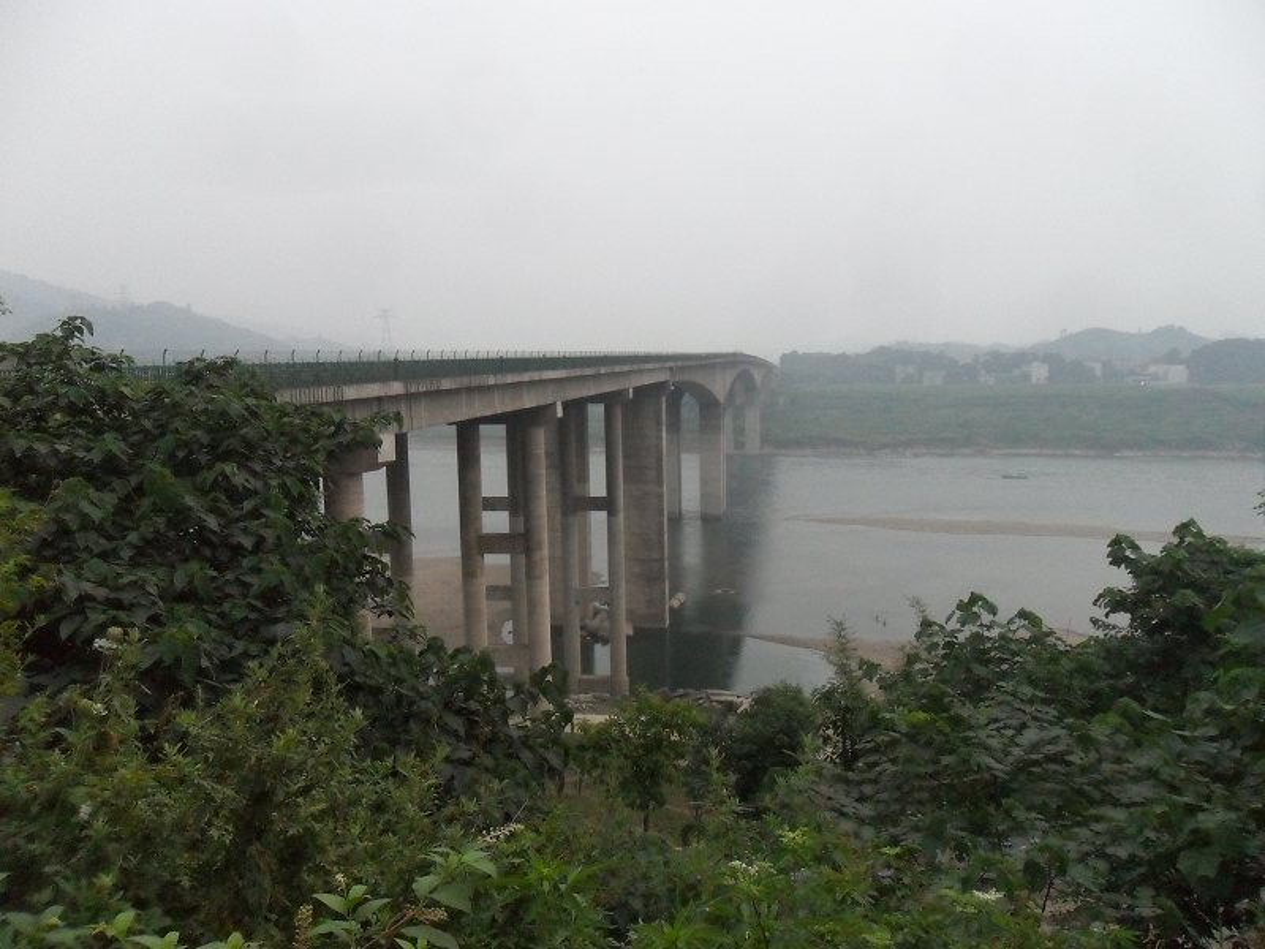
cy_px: 474
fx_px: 987
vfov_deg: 51.4
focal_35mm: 27
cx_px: 632
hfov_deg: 65.3
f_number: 3.5
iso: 400
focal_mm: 4.9
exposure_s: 1/20
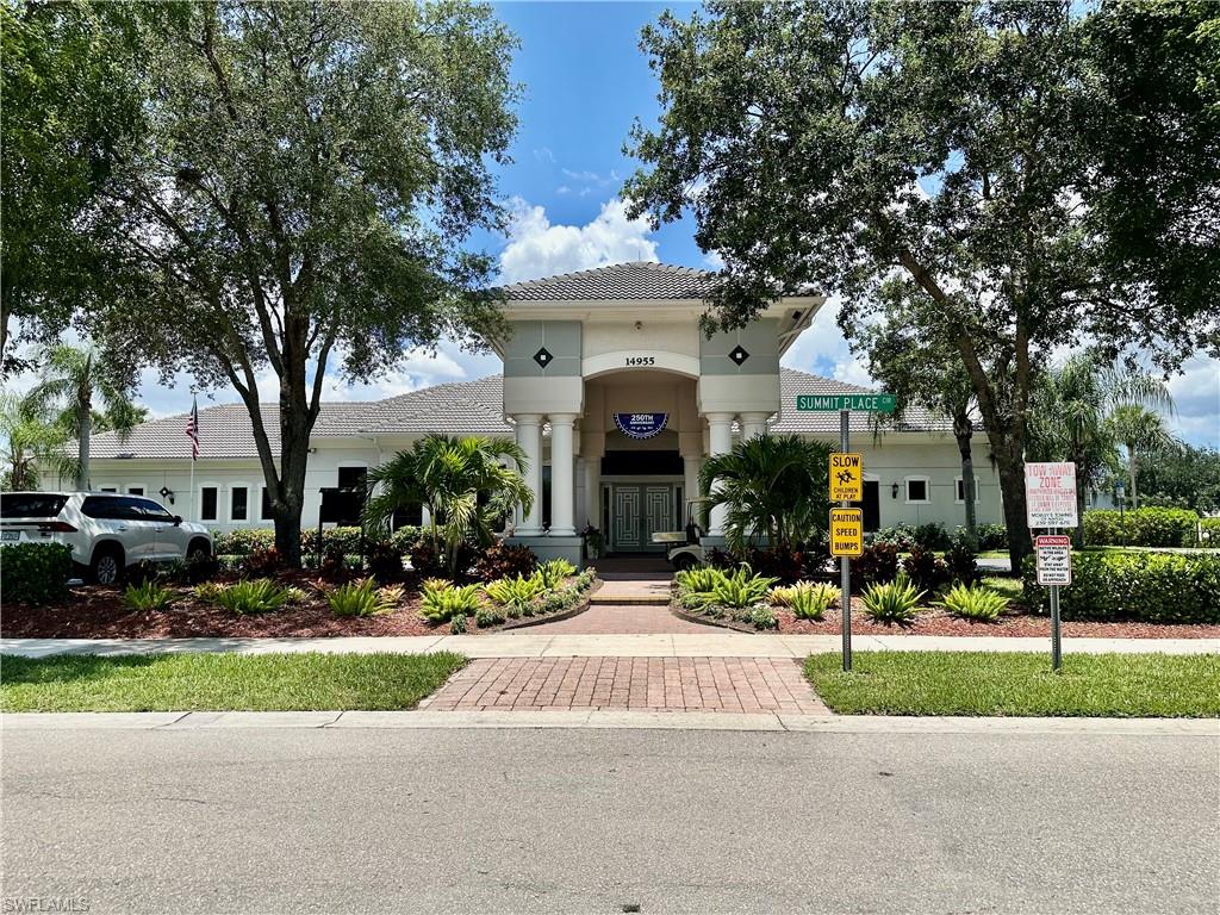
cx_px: 610
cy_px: 458
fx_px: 846
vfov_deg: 56.8
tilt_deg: +5.2
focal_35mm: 24
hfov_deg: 71.6
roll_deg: +0.1
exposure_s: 1/5000
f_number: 1.78
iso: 80
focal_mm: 6.86
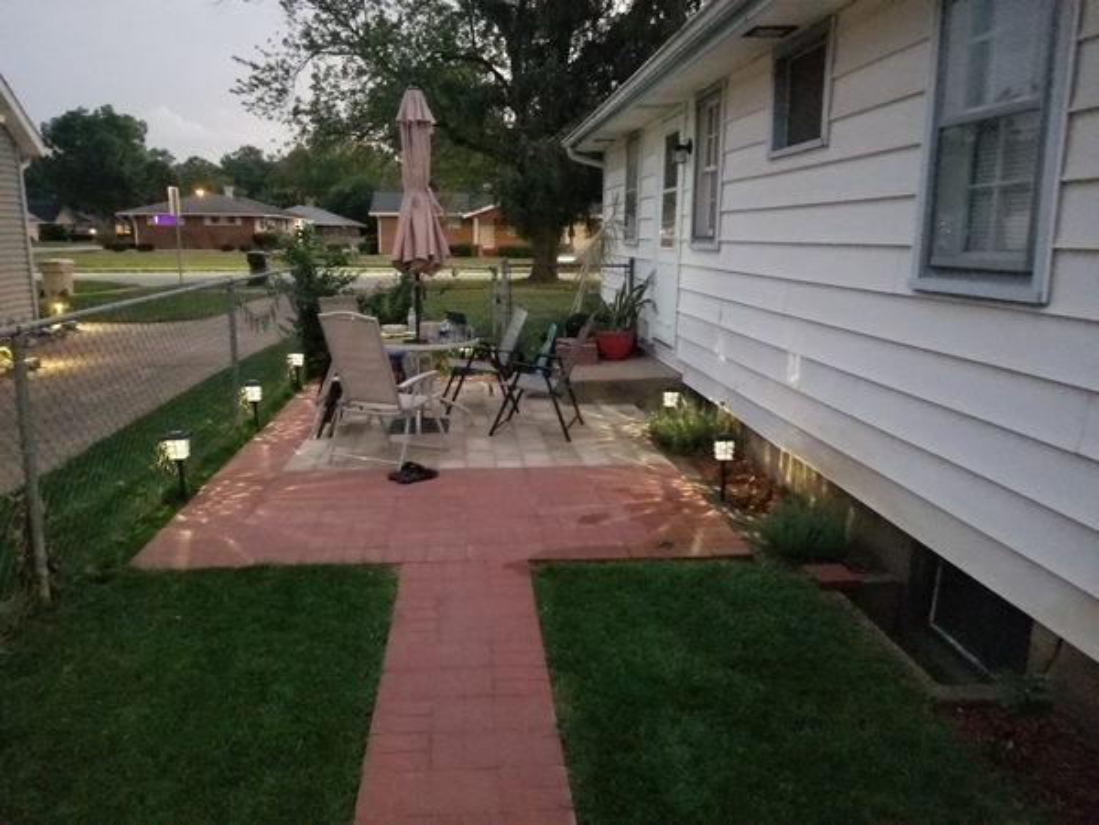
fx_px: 825
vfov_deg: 53.1
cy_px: 412
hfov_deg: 67.3
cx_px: 550
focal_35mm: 26
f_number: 1.7
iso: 1000
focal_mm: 4.25
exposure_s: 1/10
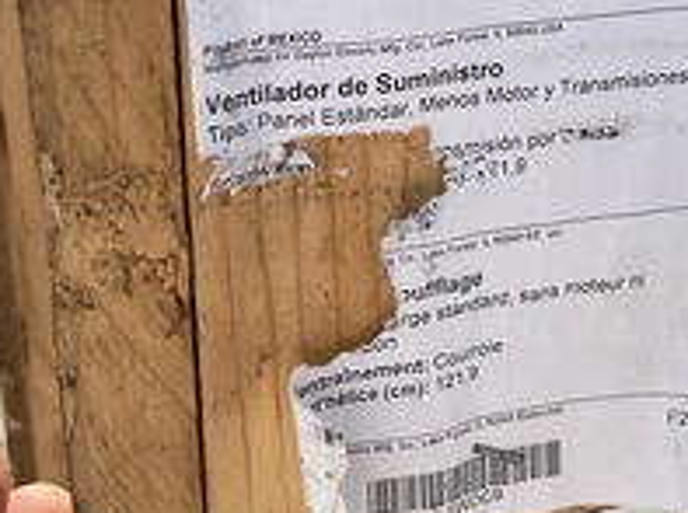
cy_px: 49
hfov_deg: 32.8
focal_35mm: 59
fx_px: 1170
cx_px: 328
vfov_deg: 24.0
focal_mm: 3
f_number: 1.8
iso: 25
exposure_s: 1/1377
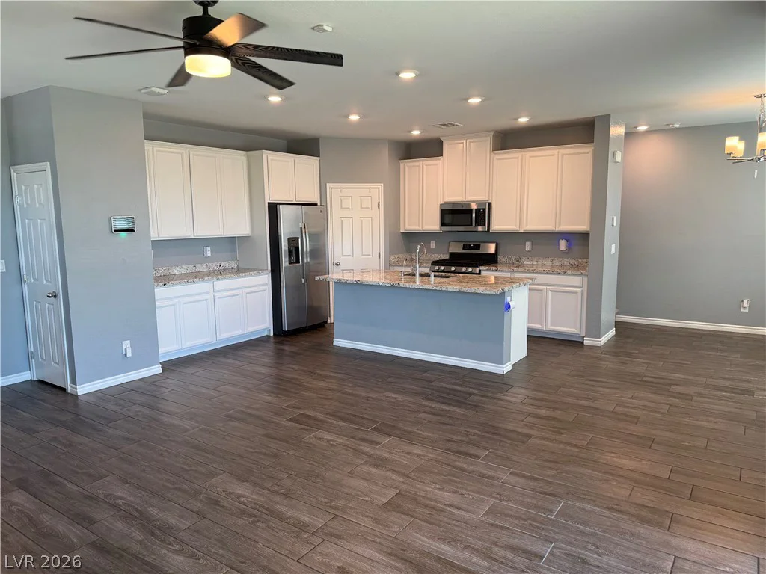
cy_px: 287
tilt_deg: -7.5
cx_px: 383
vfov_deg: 56.8
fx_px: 531
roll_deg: +0.7
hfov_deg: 71.6
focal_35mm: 24
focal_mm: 6.76
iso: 125
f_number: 1.78
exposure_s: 1/120
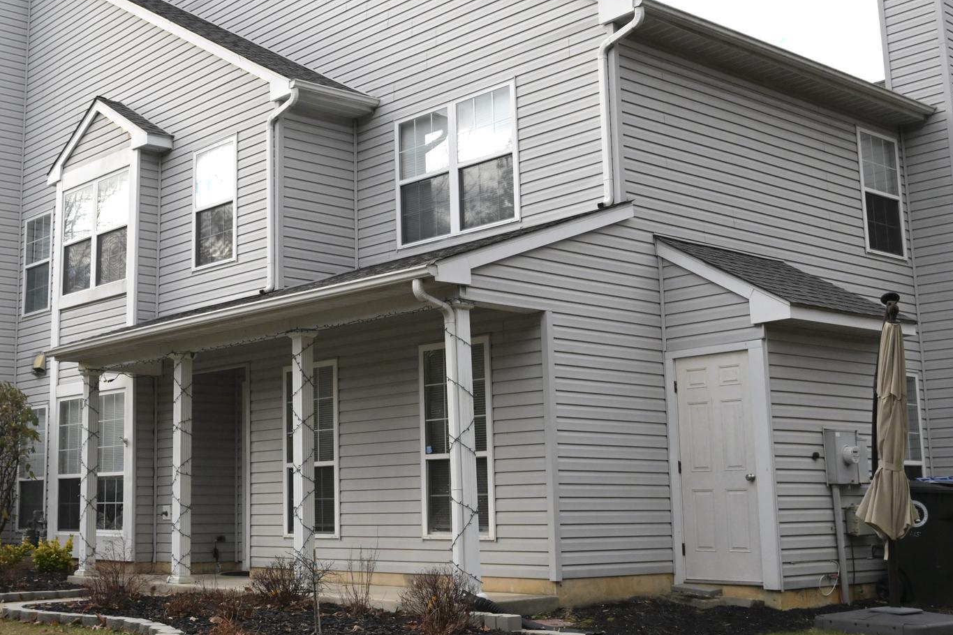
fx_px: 1350
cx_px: 324
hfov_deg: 38.5
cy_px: 276
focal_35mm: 51
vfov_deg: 26.5
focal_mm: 34
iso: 1600
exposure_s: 1/2500
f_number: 7.1
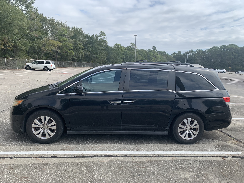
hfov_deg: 67.3
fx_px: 183
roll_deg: -0.4
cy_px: 92
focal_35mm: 26
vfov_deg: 53.1
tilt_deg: -7.3
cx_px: 122
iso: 25
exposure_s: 1/1992
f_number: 1.8
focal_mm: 4.25
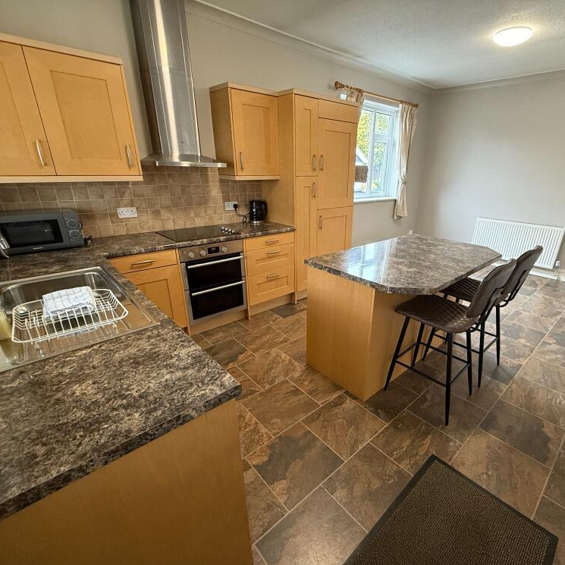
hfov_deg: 83.5
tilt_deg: -22.1
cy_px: 290
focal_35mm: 17
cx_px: 322
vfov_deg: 83.9
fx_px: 314
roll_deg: -1.1
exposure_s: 1/50
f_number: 2.2
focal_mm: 2.22
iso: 400
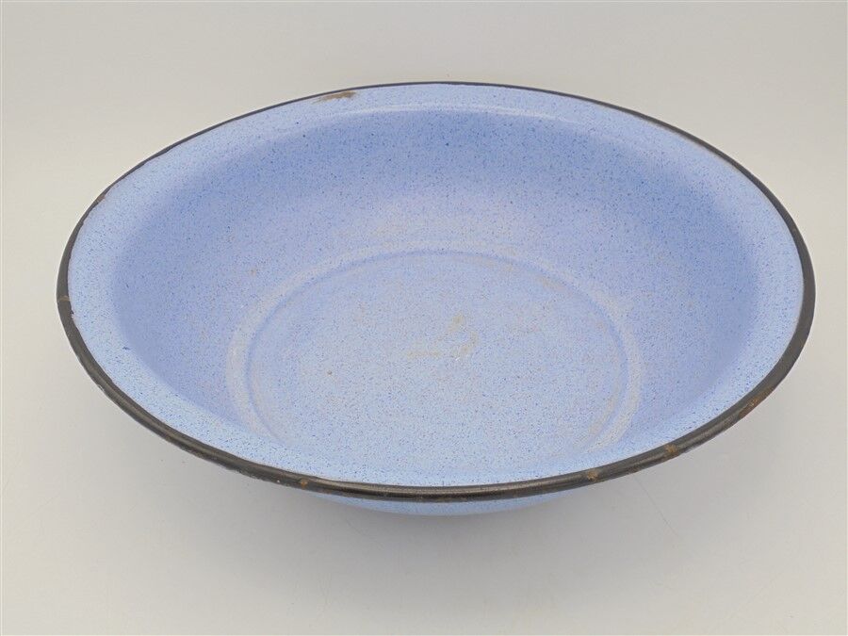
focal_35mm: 38
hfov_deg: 49.0
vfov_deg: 37.7
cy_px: 318
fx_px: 931
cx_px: 424
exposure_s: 1/125
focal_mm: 6.9
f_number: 4.2
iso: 100
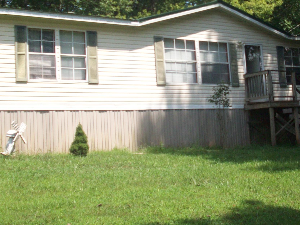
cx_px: 196
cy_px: 82
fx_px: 581
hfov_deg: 28.8
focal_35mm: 67
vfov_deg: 21.9
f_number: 5.6
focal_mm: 6.2
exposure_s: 1/216
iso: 80
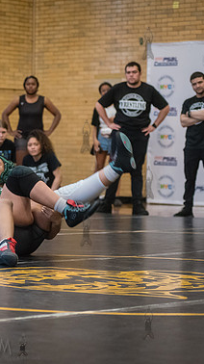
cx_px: -38
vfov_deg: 15.2
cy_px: 182
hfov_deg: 8.5
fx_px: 1359
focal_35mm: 141
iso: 5000
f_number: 3.5
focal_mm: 86
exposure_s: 1/250
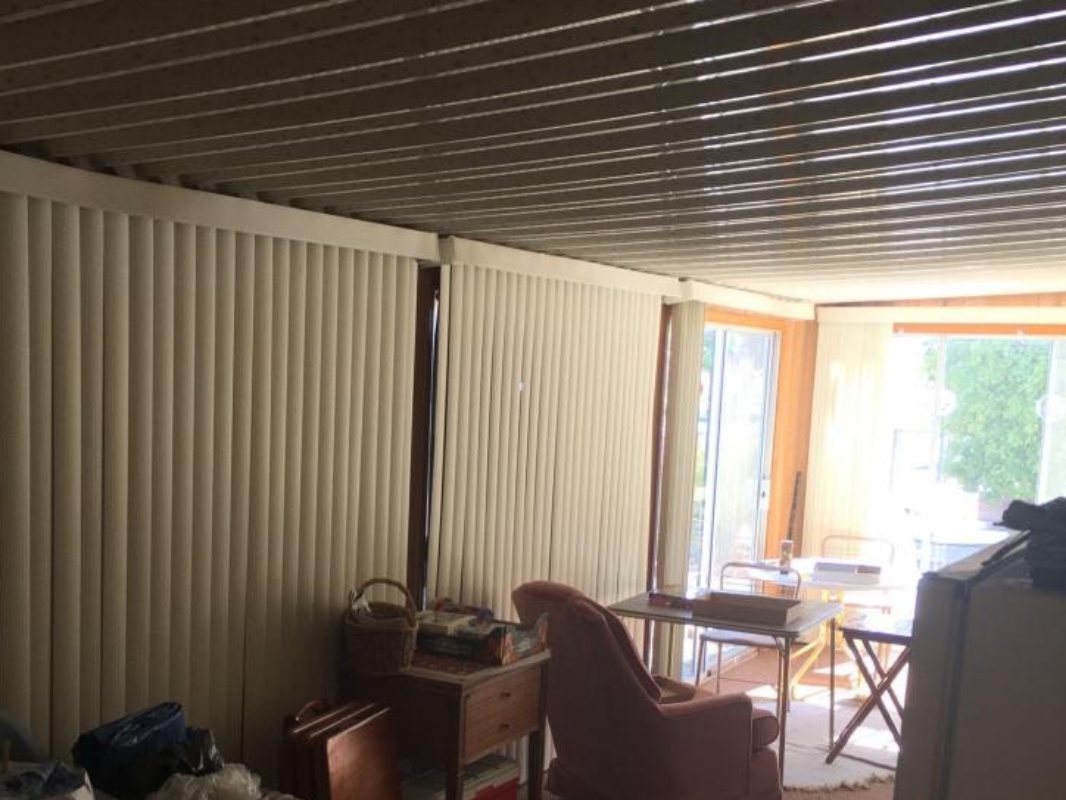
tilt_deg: -5.5
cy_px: 532
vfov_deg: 34.8
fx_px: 1263
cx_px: 421
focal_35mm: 41
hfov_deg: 45.5
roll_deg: -2.4
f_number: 2.2
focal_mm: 4.15
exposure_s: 1/120
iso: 32
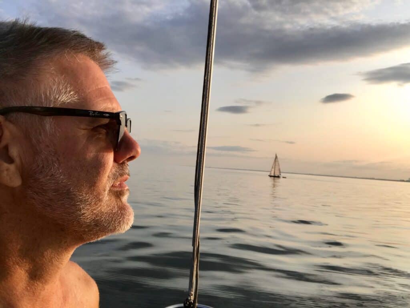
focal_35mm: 32
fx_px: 379
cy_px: 154
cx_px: 205
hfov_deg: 56.8
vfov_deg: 44.2
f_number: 2.2
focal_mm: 2.87
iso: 25
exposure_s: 1/948
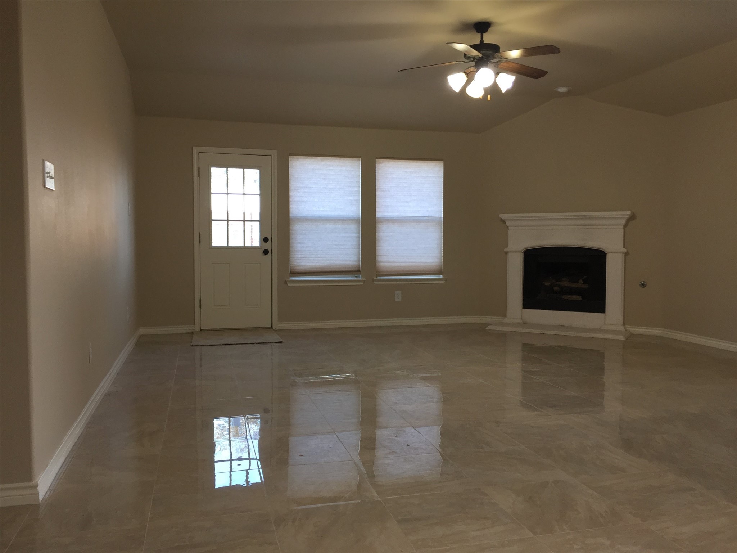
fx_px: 617
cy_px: 276
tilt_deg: -3.8
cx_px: 368
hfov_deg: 61.7
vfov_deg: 48.2
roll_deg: -0.5
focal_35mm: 29
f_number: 2.2
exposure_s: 1/30
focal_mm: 4.15
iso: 64
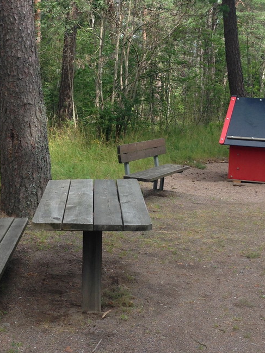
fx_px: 664
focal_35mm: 65
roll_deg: -4.7
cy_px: 138
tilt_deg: -4.6
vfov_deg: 29.7
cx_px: 115
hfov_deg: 22.6
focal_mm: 4.12
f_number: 2.4
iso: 50
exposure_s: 1/332
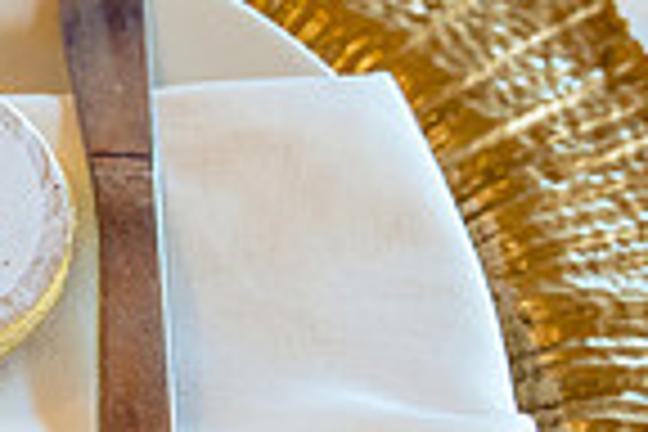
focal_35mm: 97
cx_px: -220
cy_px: 259
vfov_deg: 14.1
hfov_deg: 19.3
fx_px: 1746
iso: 2000
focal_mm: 24
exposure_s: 1/125
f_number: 3.5
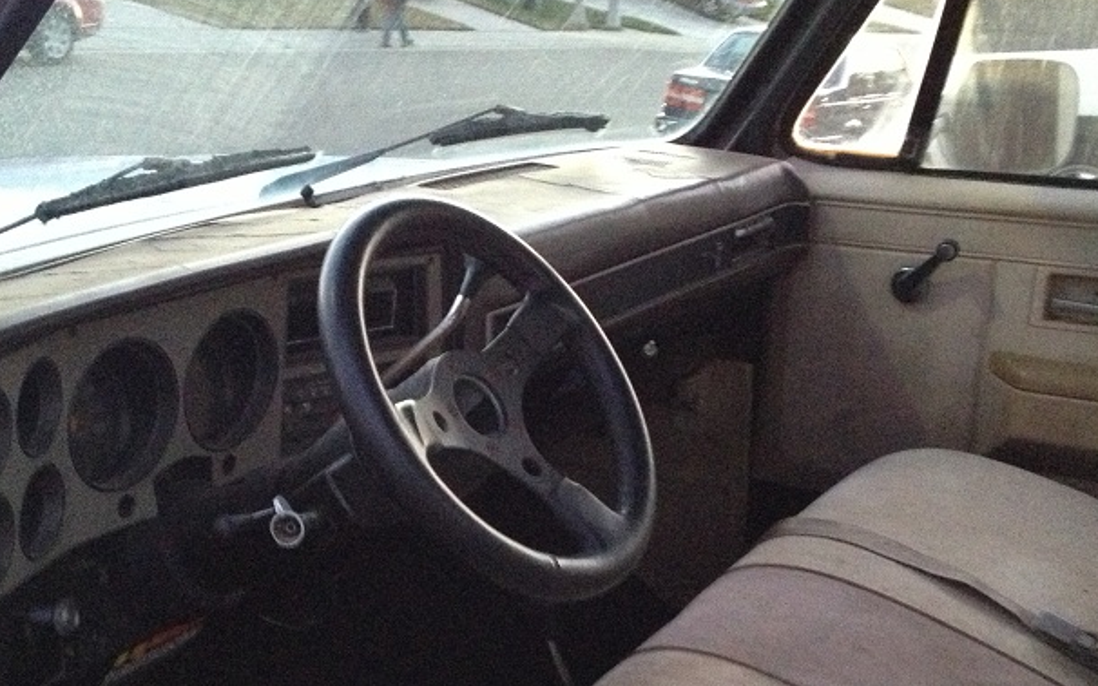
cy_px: 540
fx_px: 1796
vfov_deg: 21.4
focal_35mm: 60
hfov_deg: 34.0
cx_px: 524
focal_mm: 4.28
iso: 640
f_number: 2.4
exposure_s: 1/15
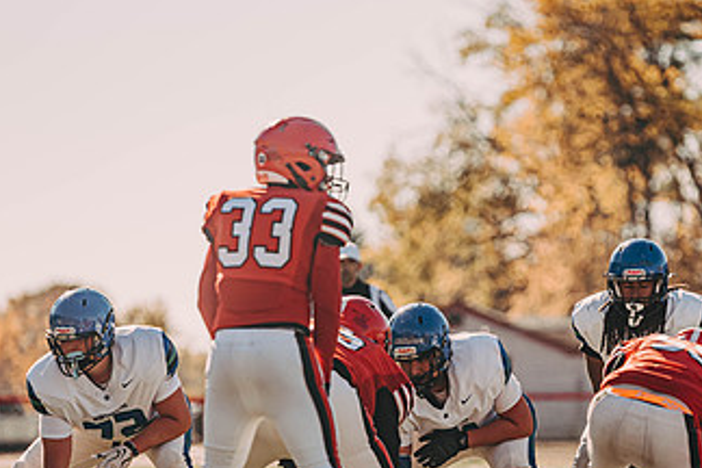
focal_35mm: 346
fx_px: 6746
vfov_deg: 4.0
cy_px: 398
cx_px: 464
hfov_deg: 6.0
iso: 250
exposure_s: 1/2500
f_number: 3.2
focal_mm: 185
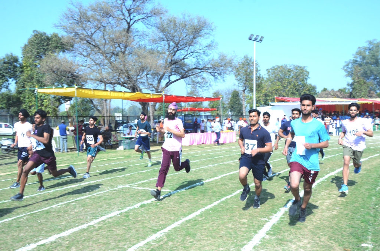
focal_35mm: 33
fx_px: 348
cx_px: 190
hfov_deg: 57.3
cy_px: 126
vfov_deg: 39.8
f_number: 14
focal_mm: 22
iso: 200
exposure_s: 1/125
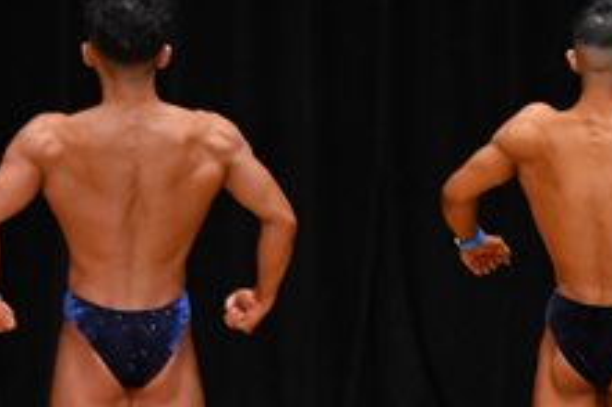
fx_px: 10005
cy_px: 260
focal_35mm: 589
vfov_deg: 2.3
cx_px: 973
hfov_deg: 3.5
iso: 3200
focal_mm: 112
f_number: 5.6
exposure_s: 1/400
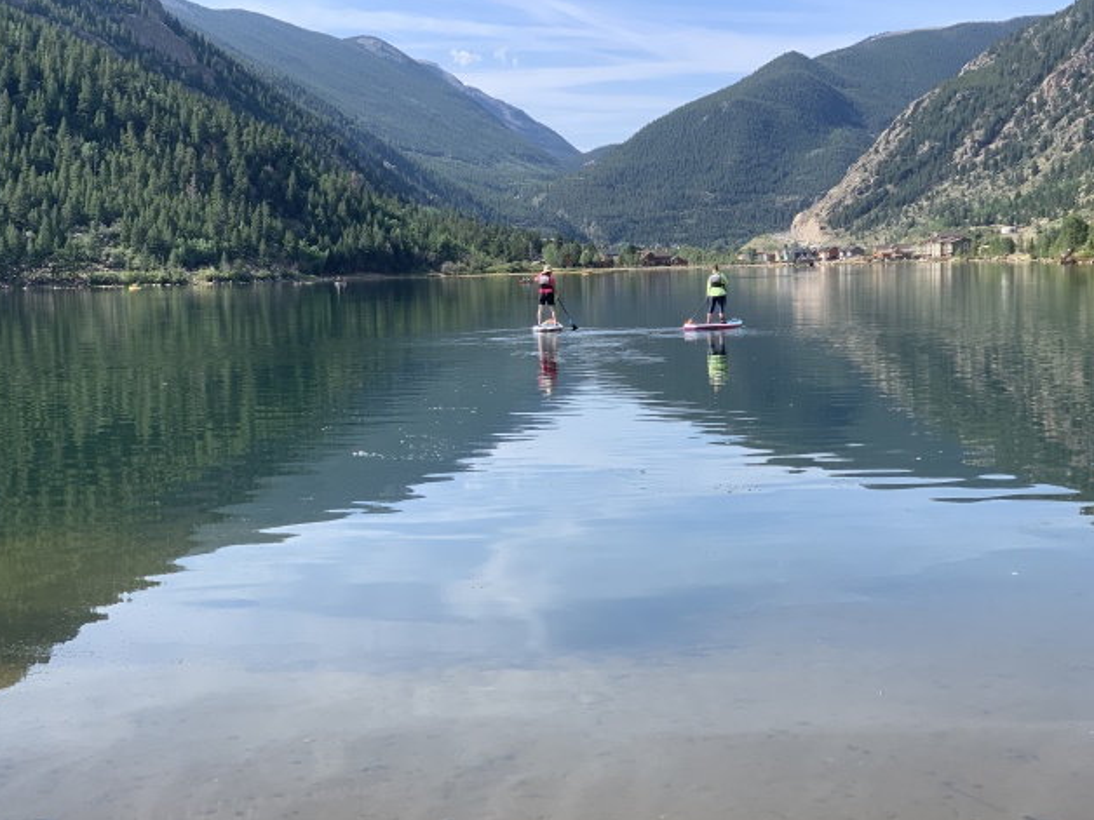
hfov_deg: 36.2
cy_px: 407
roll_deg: +1.7
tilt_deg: -3.4
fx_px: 1675
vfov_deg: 27.5
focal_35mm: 53
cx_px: 538
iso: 16
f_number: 2.4
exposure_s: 1/615
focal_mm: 6
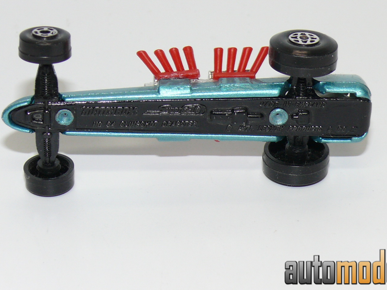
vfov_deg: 11.2
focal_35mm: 132
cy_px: 111
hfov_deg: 14.9
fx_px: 1476
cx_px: 212
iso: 100
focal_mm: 13.7
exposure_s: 1/30
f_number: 4
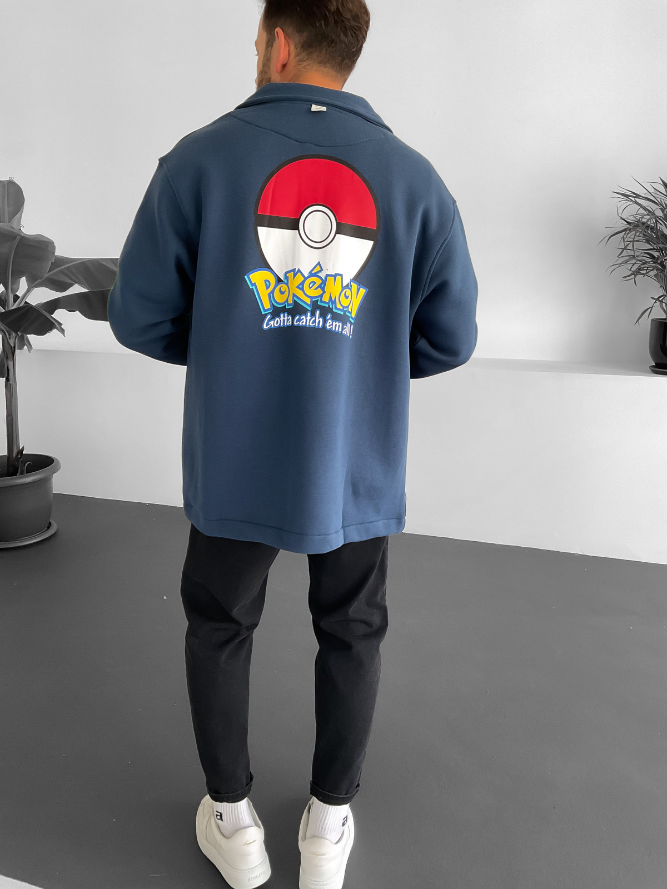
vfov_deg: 61.7
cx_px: 334
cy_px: 444
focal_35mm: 29
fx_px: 745
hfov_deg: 48.2
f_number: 1.8
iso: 64
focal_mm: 3
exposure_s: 1/120
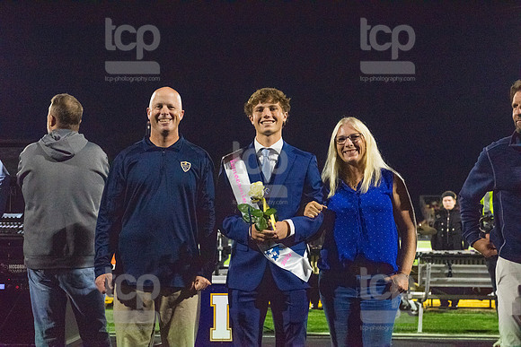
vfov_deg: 21.9
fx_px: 897
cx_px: 260
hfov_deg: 32.4
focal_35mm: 62
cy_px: 174
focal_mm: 62
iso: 8000
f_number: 5
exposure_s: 1/500
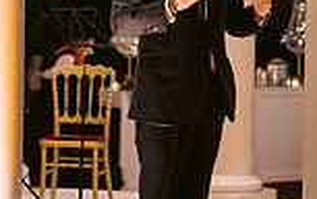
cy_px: -23
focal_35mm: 150
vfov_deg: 8.7
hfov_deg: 13.9
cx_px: 191
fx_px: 1297
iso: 4000
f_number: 2.5
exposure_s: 1/80
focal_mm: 50
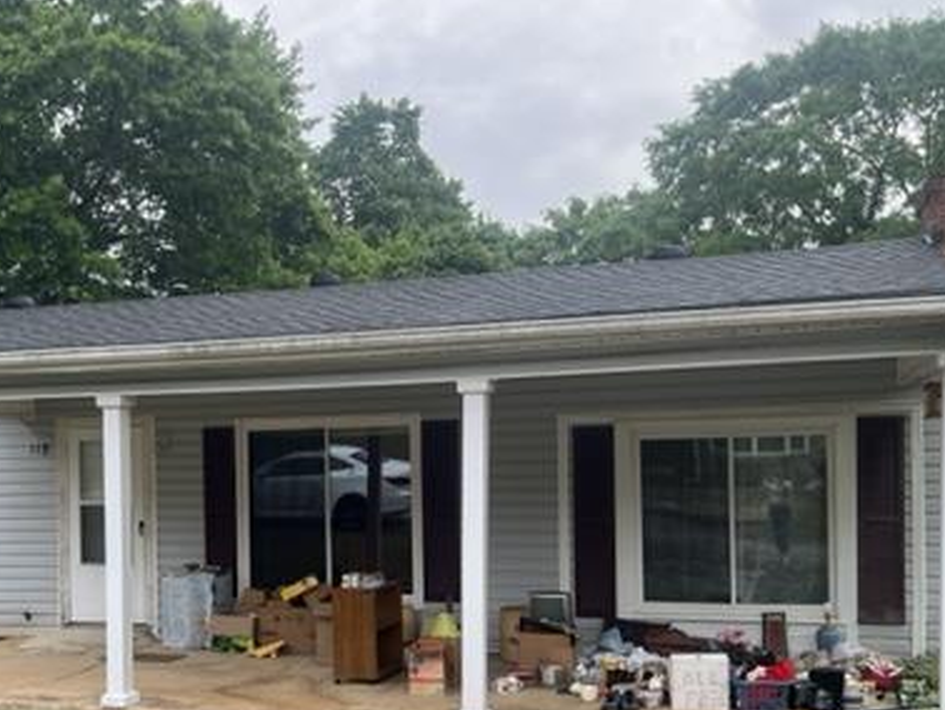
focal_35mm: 44
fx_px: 1202
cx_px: 320
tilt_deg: -1.8
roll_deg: +1.2
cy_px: 498
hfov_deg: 42.4
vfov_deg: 32.5
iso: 50
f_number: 1.5
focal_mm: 5.7
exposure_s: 1/235
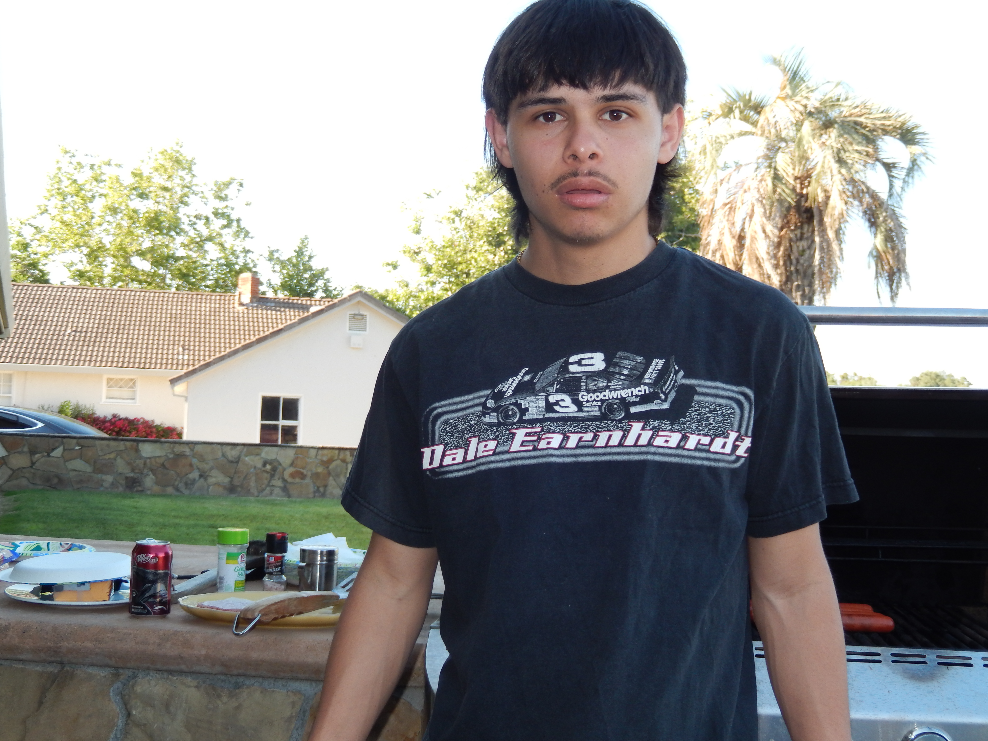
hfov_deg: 45.8
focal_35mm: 41
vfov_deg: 35.1
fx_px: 1170
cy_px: 370
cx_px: 494
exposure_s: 1/125
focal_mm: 7.3
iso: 125
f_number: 4.2
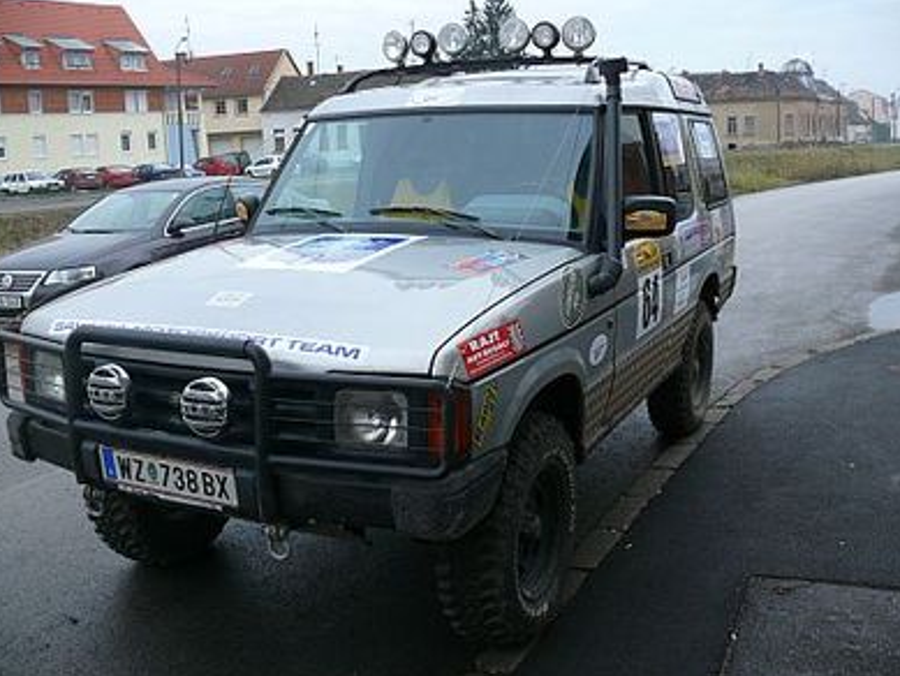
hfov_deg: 51.3
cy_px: 343
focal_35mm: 36
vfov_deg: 39.7
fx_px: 936
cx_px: 447
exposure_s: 1/30
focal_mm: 7.4
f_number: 2.8
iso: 200
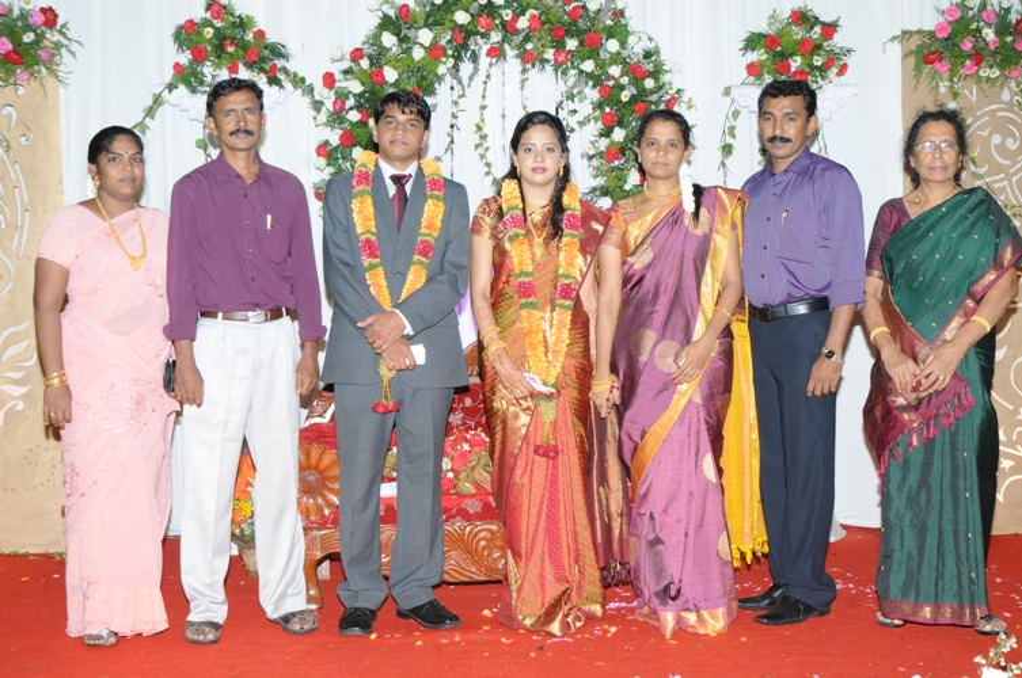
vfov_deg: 28.0
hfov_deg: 41.2
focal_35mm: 48
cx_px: 511
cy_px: 339
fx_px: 1361
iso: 320
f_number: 8
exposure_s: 1/100
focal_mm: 32
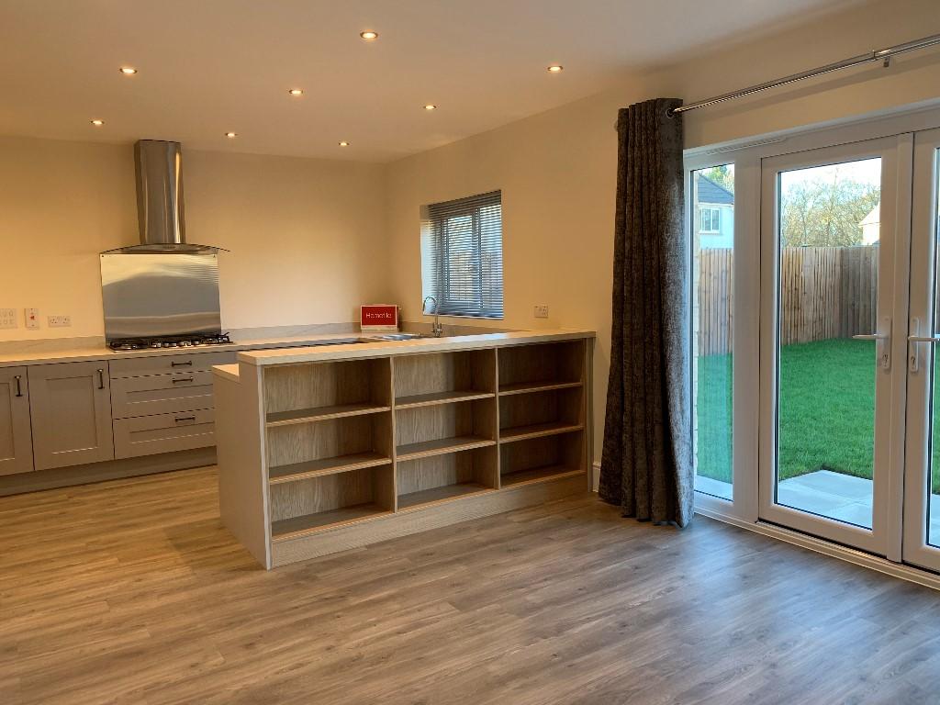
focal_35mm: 26
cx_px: 470
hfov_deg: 67.3
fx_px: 706
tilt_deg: -5.8
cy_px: 352
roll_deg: +0.9
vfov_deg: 53.1
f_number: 1.8
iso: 50
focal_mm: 4.25
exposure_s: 1/50
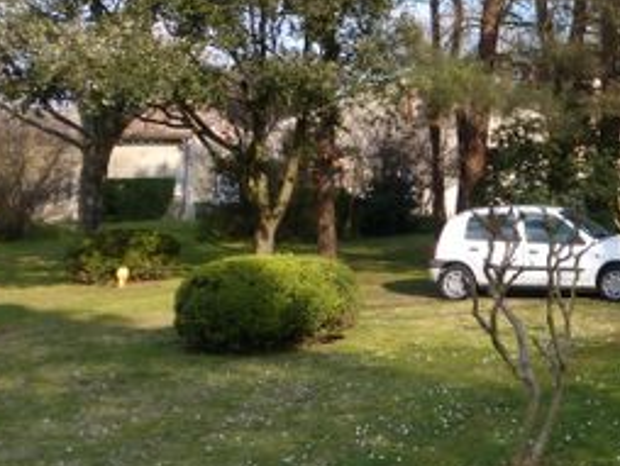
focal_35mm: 59
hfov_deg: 29.8
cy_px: 15
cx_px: 659
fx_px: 1058
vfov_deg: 23.9
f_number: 4
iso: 100
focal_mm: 4.3
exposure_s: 1/320
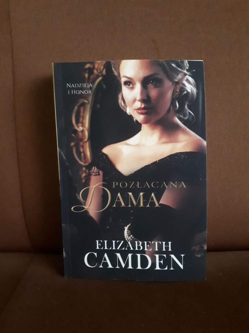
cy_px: 166
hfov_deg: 51.4
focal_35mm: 27
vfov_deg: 65.3
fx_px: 259
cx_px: 124
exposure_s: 1/17
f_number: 1.9
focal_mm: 3.6
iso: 640
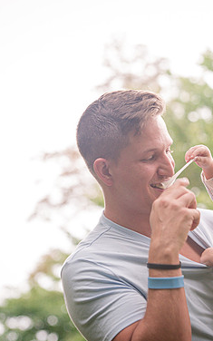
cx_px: 186
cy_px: 167
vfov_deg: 12.7
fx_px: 1533
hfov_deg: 7.9
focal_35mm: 165
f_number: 4.5
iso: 1000
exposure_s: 1/250
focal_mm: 105
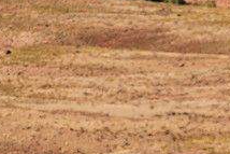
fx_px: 6208
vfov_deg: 1.4
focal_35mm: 971
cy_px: 200
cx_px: 211
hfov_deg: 2.1
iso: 160
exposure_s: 1/1600
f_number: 6.3
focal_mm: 359
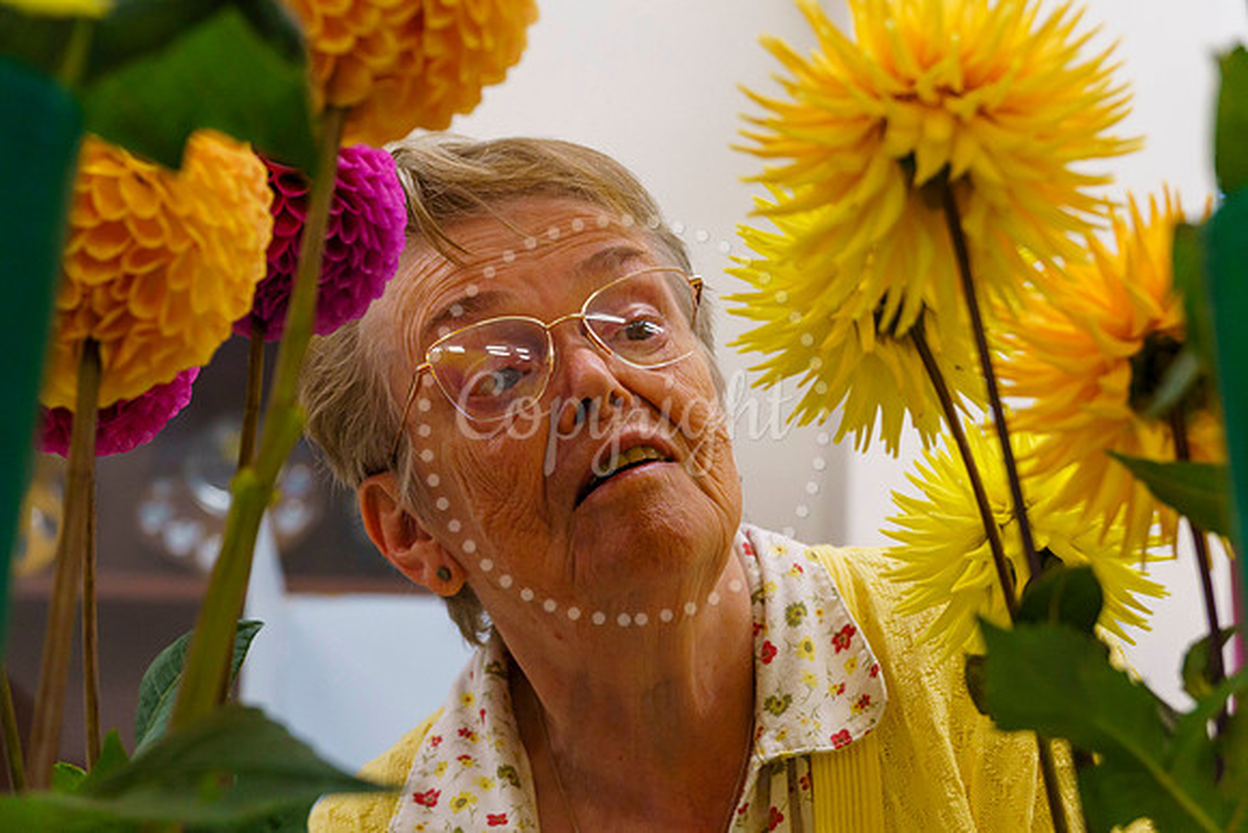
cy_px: 416
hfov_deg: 20.0
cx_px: 624
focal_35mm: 102
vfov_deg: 13.4
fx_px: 3537
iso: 1250
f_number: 4.5
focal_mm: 68
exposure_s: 1/100
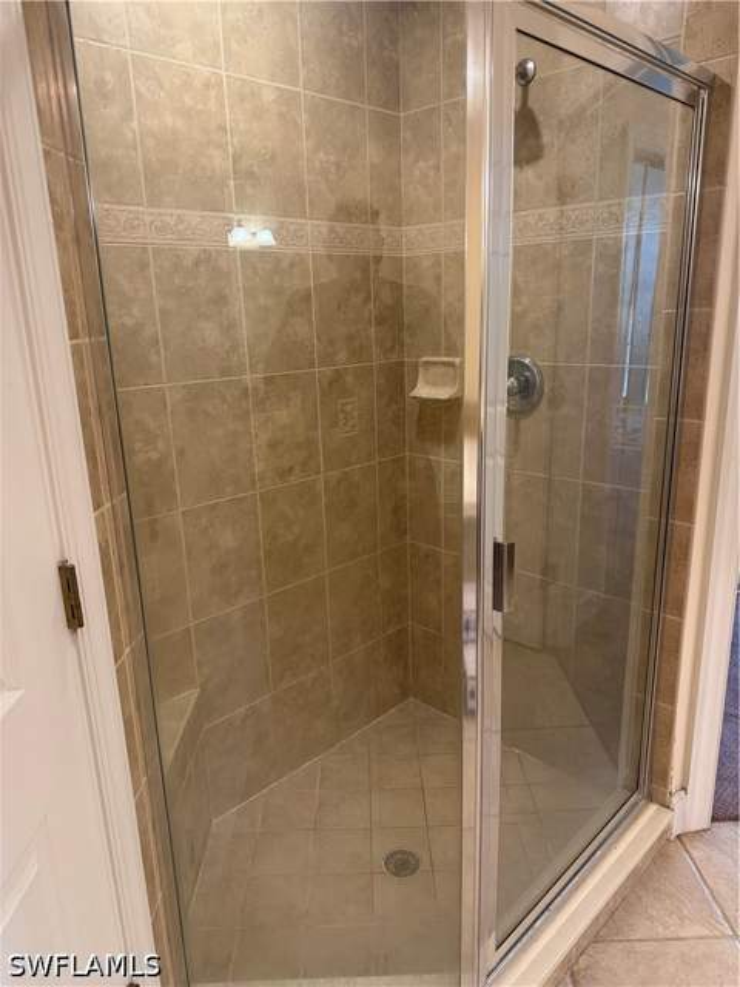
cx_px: 370
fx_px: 684
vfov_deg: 71.6
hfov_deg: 56.8
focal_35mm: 24
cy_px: 494
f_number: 1.78
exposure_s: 1/60
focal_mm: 6.76
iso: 250
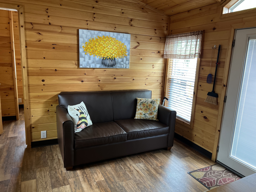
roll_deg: -3.0
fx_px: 192
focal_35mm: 26
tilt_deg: -11.1
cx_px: 128
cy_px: 96
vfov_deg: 53.1
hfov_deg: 67.3
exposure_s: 1/60
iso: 200
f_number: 1.5
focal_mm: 5.7
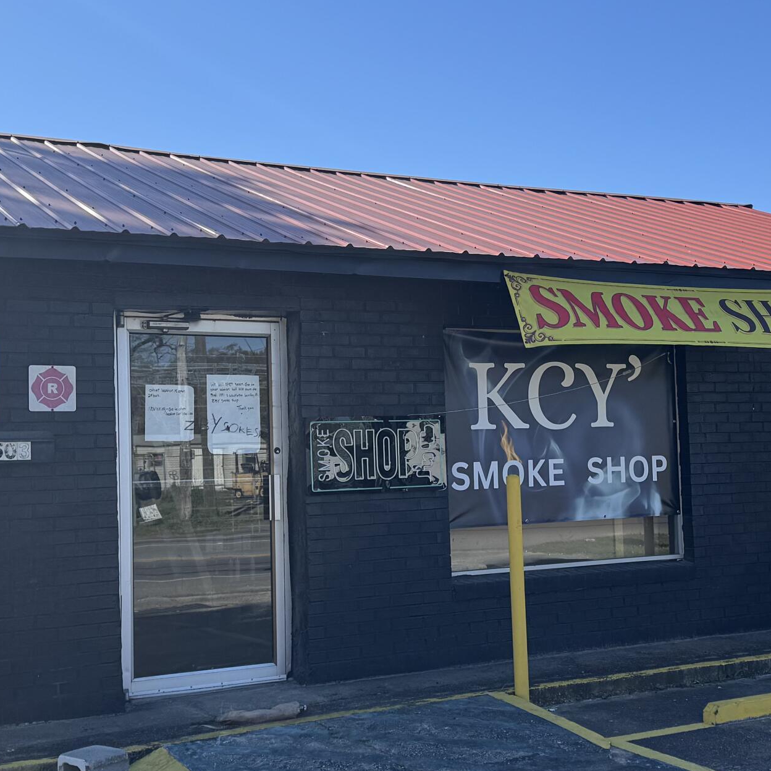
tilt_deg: +2.1
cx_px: 455
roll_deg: +2.0
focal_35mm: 51
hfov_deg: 33.3
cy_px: 407
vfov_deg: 33.4
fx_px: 1285
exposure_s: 1/3096
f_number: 1.78
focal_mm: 6.76
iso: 80
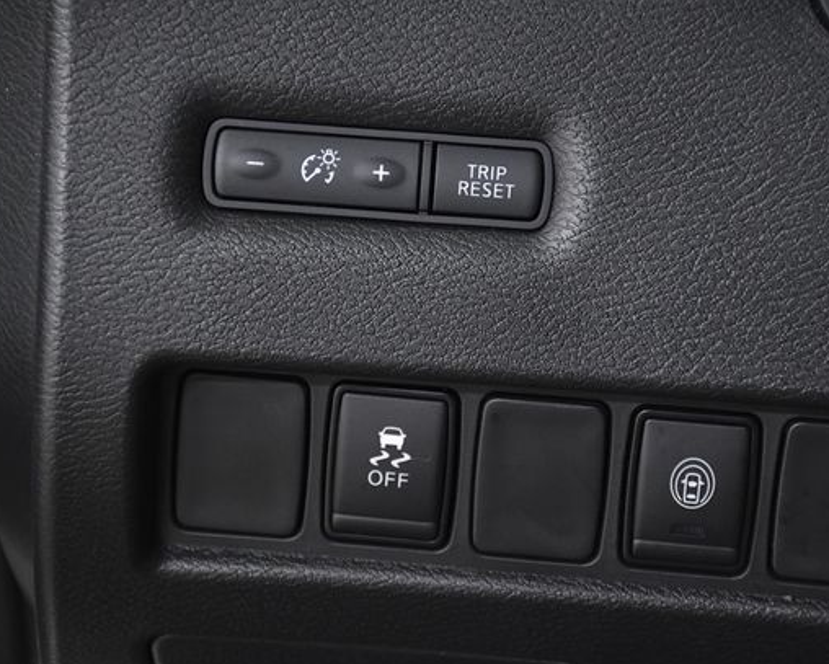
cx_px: 499
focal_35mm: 117
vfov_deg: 13.2
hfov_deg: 16.4
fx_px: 2872
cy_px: 319
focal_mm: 66
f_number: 5
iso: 2500
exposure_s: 1/100
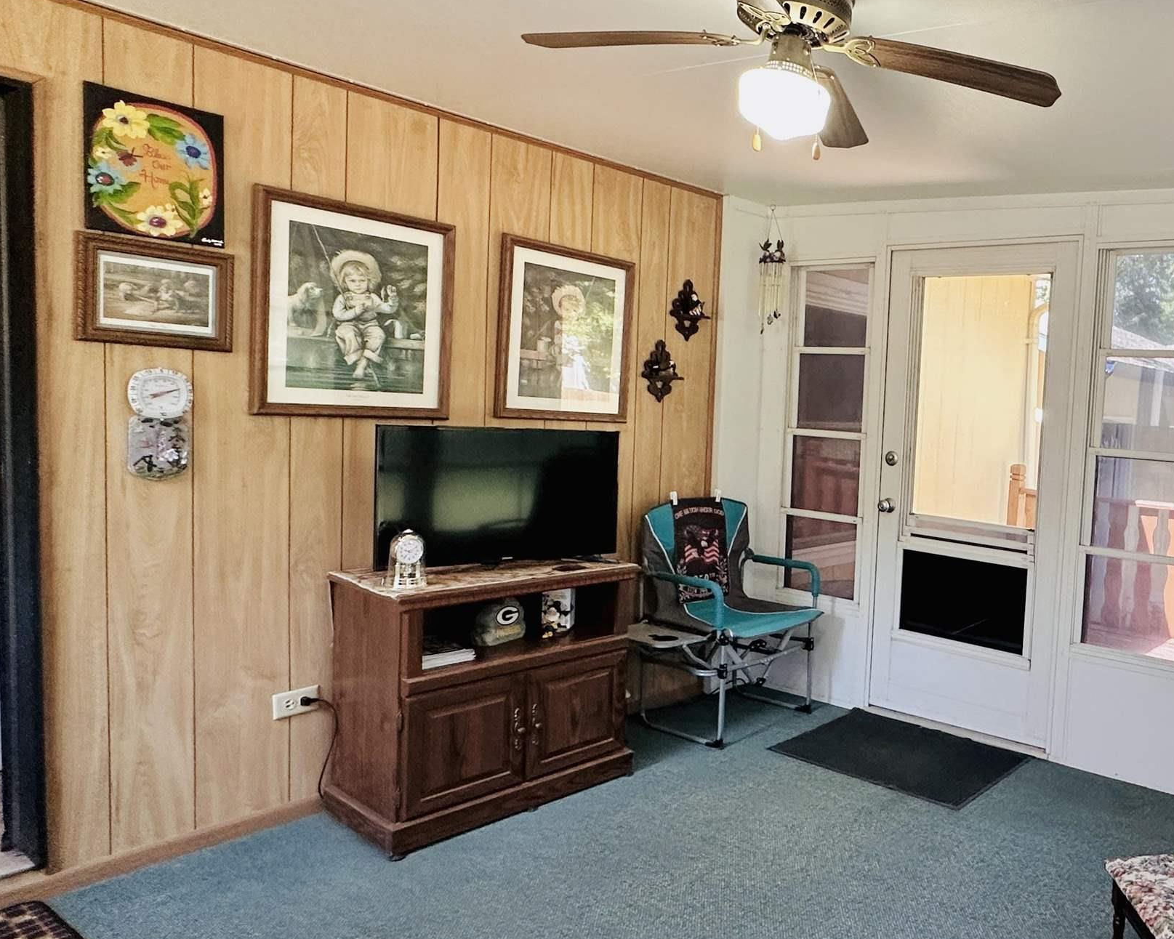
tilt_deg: -3.9
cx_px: 974
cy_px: 472
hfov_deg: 59.6
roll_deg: -3.9
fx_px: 903
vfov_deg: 54.9
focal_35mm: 26
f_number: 2.2
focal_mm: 2.22
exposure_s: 1/120
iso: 250
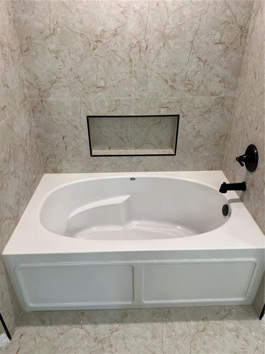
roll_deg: +0.8
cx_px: 132
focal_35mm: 26
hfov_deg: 53.1
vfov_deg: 67.3
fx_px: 265
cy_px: 177
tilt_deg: -29.4
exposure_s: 1/120
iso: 100
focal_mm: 5.7
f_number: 1.5
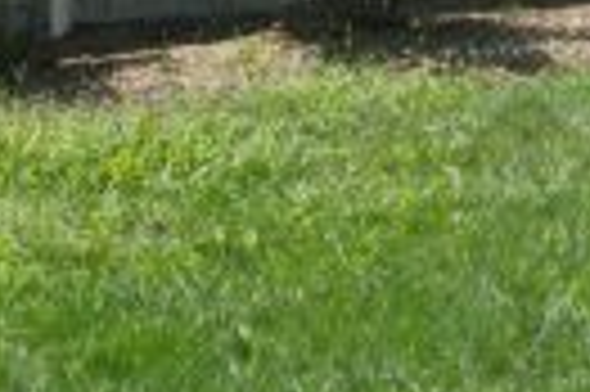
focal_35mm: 289
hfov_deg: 7.0
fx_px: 4730
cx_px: 973
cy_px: -509
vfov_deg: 4.6
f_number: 5.6
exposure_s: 1/125
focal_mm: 28
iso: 100
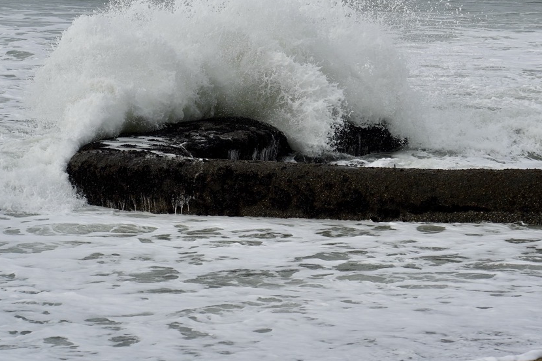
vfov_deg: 8.5
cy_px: 118
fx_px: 2438
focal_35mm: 162
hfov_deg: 12.7
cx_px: 327
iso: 100
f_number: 5.6
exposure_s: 1/750
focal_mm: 105
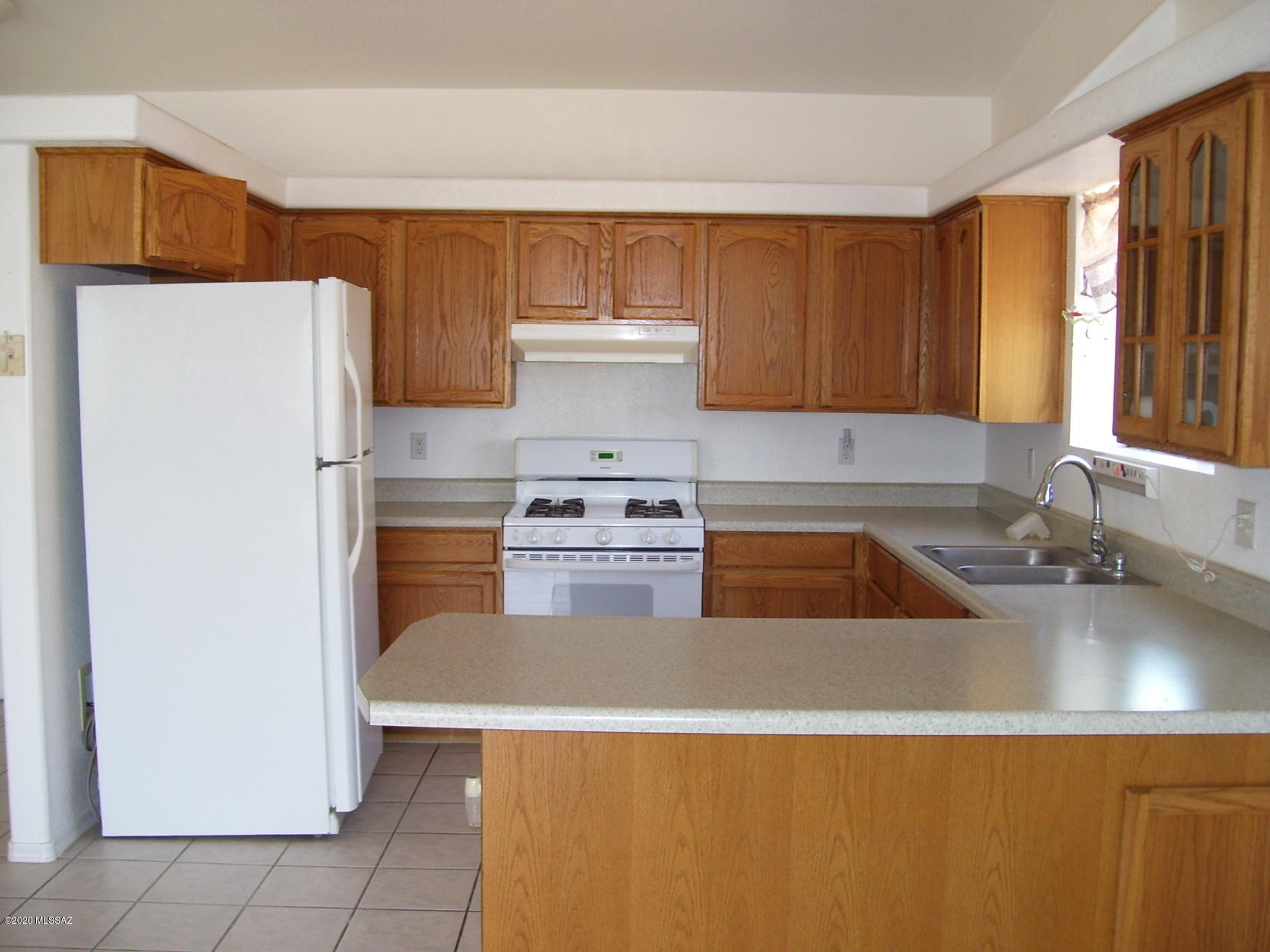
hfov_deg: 51.4
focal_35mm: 36
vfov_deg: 39.7
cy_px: 476
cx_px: 635
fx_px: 1321
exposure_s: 1/60
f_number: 2.7
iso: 80
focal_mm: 6
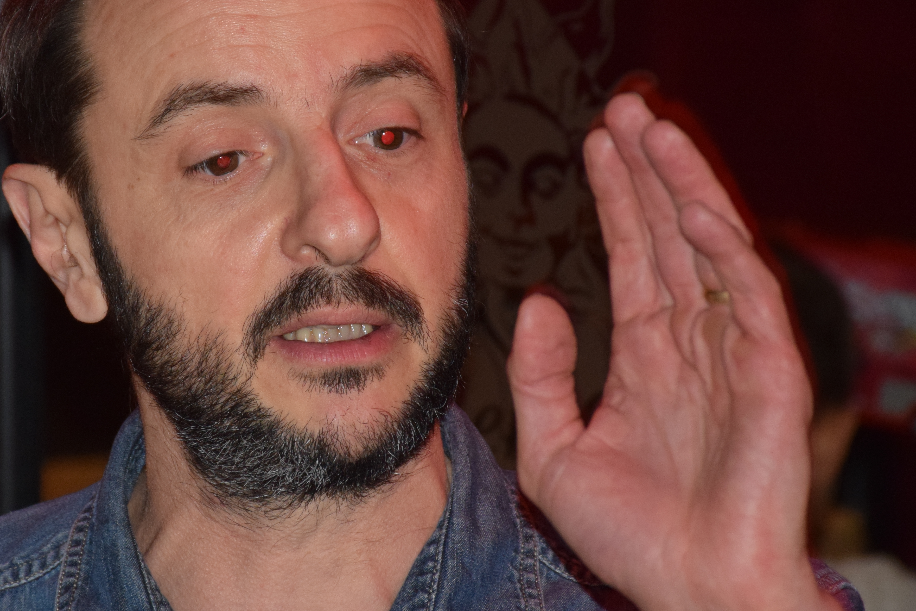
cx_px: 308
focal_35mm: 358
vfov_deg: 3.8
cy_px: 250
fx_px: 9108
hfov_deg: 5.8
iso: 1600
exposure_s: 1/60
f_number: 5.6
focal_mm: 140
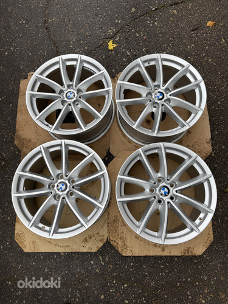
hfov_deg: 56.8
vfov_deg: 71.6
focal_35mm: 24
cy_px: 152
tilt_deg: -73.5
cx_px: 114
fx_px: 211
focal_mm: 6.76
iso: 64
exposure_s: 1/121
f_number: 1.78
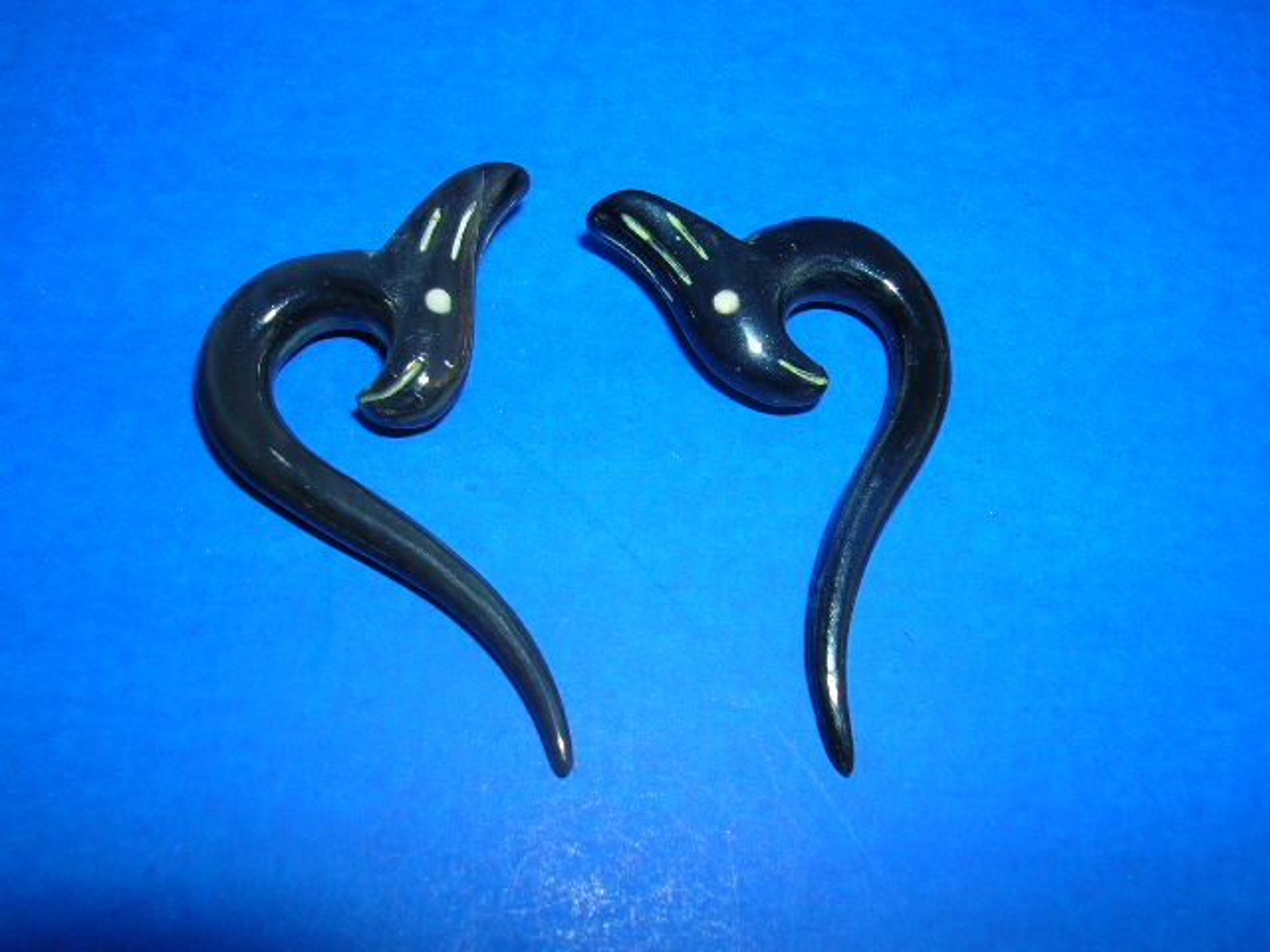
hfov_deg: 52.6
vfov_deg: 40.7
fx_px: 1284
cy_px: 476
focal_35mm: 35
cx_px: 635
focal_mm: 5.8
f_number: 5.6
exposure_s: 1/60.1
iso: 50
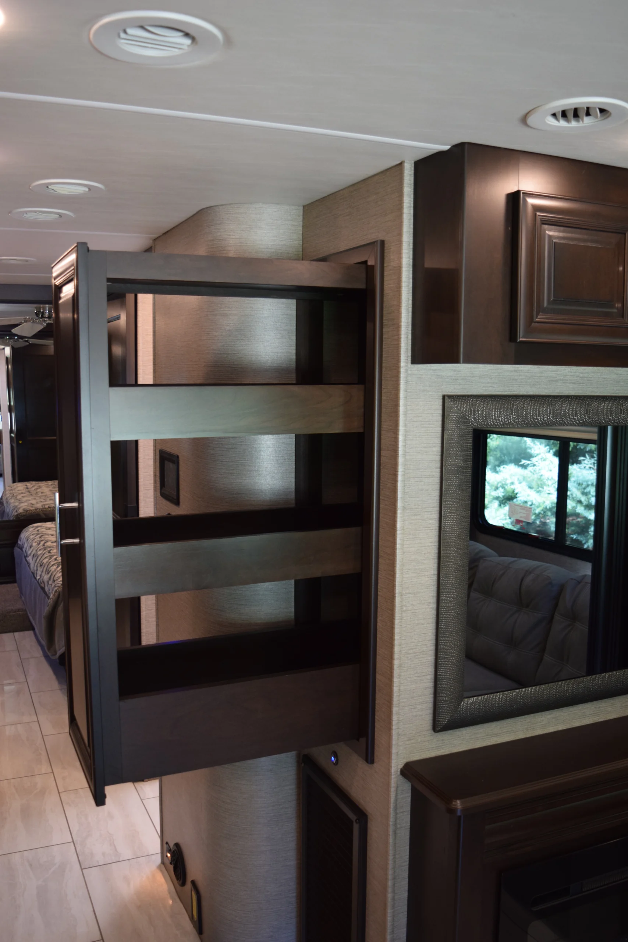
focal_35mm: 33
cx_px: 314
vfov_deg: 57.2
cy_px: 471
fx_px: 863
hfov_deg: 40.0
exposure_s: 1/60
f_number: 3.8
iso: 900
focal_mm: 22
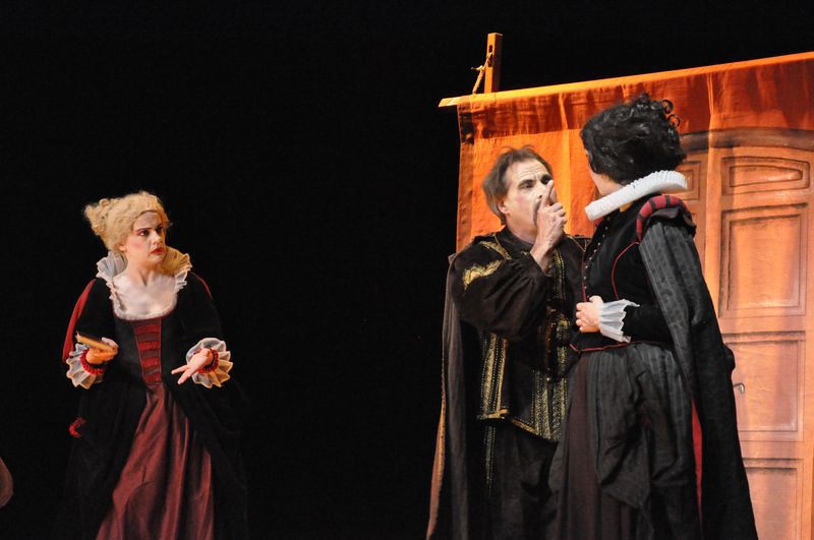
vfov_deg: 13.0
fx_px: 2371
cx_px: 407
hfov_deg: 19.5
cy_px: 270
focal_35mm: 105
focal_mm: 70
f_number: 5.3
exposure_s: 1/45
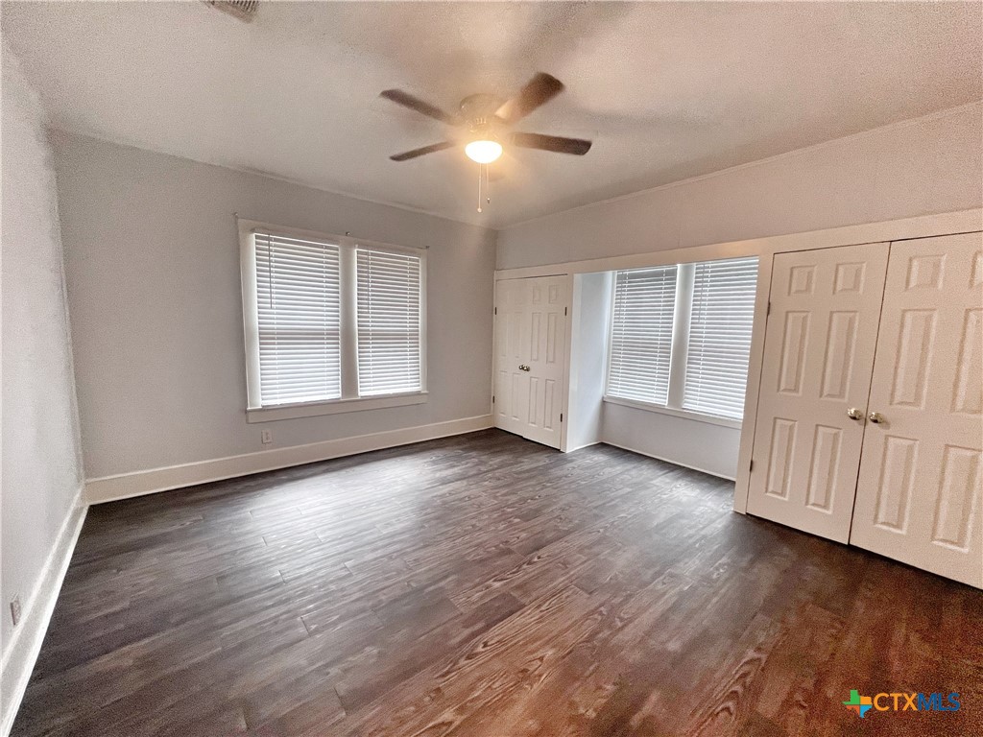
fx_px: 369
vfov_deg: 89.9
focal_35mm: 13
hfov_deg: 106.2
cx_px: 492
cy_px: 368
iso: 250
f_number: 1.8
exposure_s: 1/41
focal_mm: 1.57
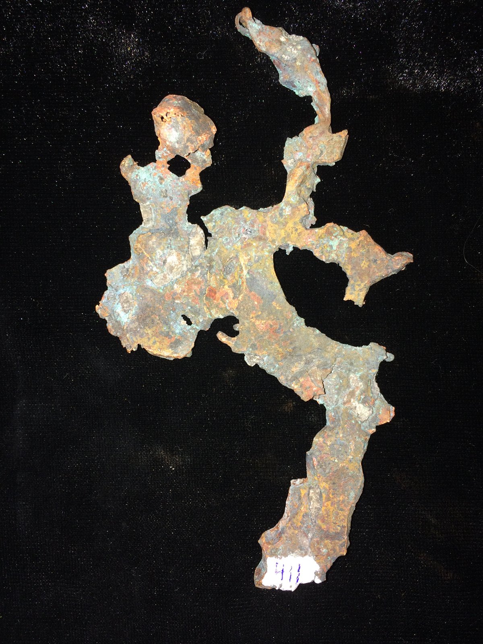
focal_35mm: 30
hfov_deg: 46.8
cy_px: 322
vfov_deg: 60.0
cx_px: 242
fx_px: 558
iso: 32
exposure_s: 1/61
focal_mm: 4.12
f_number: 2.2
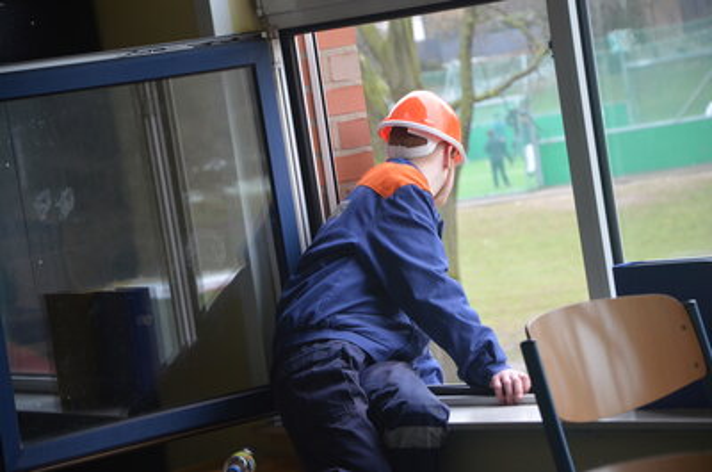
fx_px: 3109
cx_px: 356
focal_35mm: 158
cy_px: 236
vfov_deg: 8.7
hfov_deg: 13.1
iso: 500
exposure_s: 1/60
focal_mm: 105
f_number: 5.6
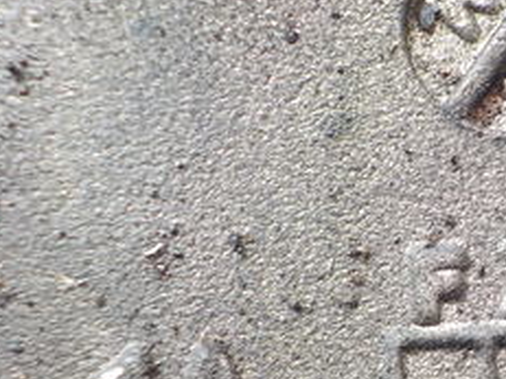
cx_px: 616
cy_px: 322
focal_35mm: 83
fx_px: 1213
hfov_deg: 21.8
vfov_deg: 17.6
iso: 125
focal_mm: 4.1
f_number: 3.3
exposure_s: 1/30
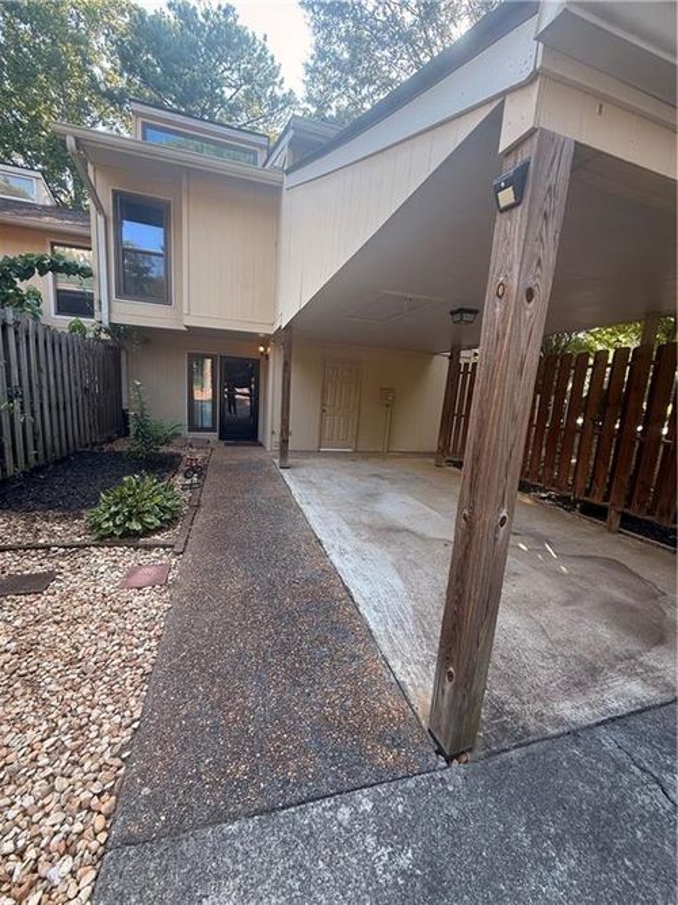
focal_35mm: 14
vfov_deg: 102.1
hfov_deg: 85.7
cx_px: 339
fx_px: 366
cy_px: 452
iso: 50
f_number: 2.2
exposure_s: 1/99
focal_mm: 2.22
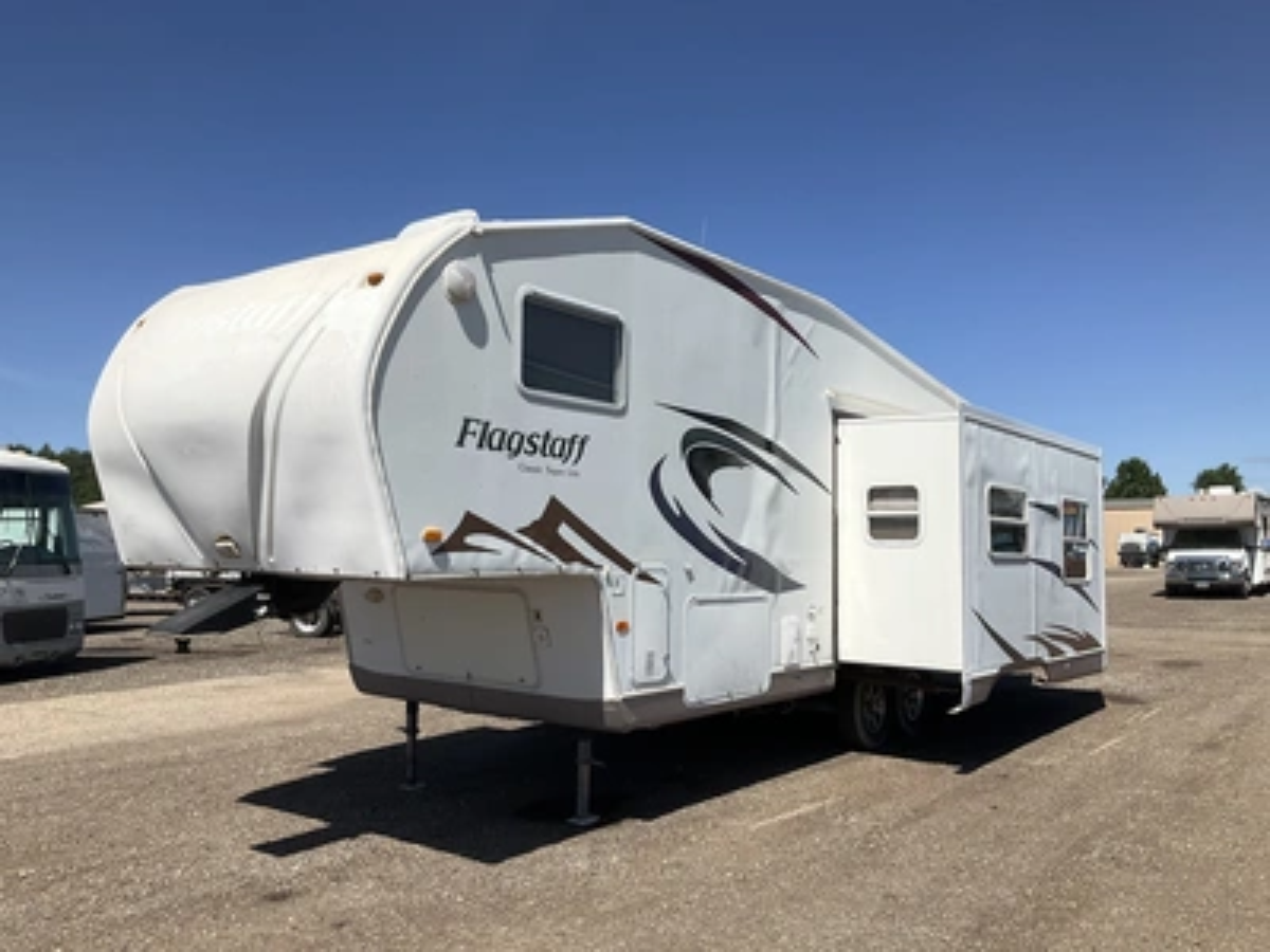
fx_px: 1064
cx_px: 635
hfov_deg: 61.7
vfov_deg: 48.2
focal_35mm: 29
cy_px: 476
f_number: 1.8
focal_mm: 3
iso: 25
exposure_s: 1/3125
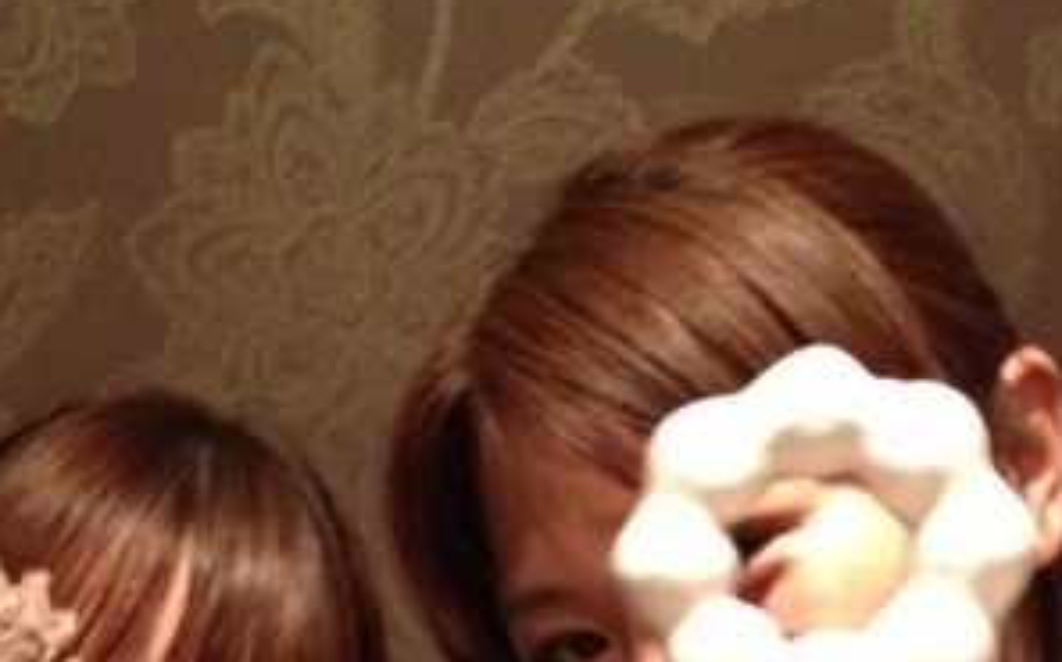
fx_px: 2313
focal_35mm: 80
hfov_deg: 25.8
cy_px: 1066
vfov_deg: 14.8
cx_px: 451
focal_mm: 4.28
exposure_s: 1/15
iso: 640
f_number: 2.4
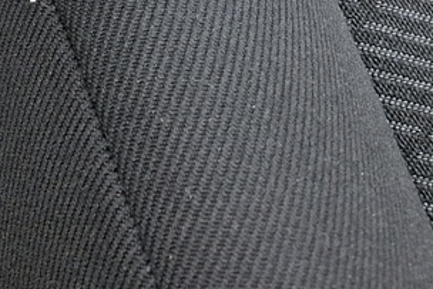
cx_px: -531
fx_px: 1516
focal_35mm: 126
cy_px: -431
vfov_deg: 9.5
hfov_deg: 13.1
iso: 50
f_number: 1.8
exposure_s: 1/154
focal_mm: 5.54
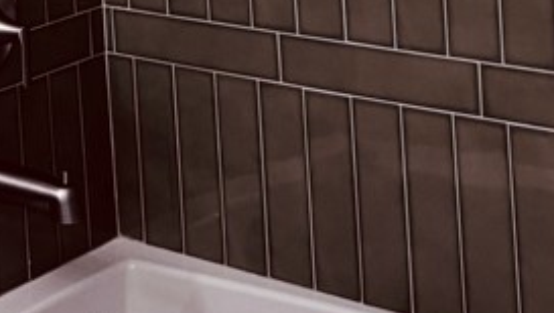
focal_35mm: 98
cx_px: -112
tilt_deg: +1.3
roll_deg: +3.6
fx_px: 1441
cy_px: -339
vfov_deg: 11.1
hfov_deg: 20.4
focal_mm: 6.76
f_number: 1.78
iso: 200
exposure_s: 1/60
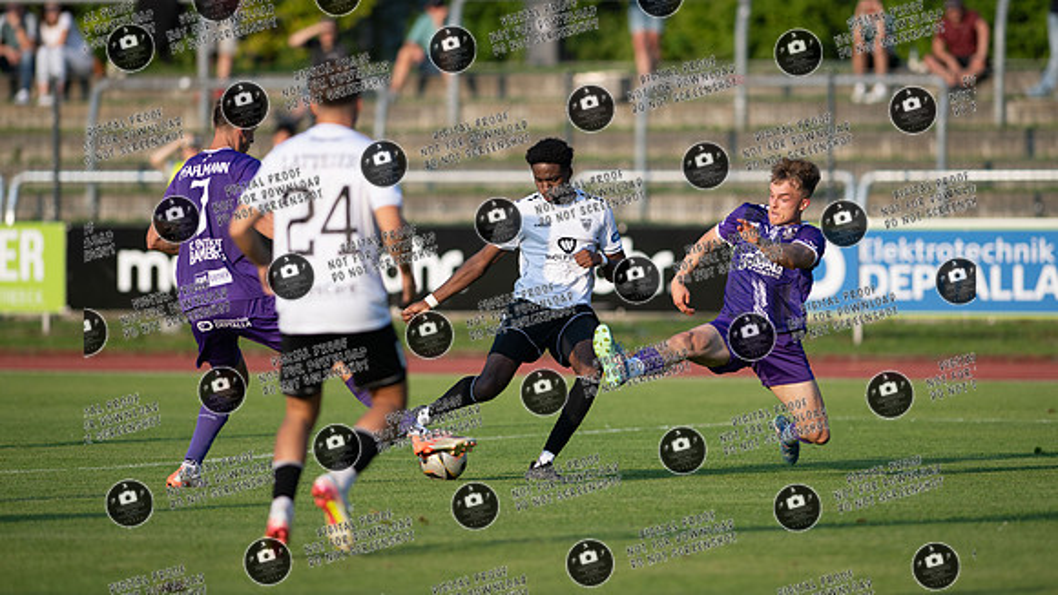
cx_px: 560
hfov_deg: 6.1
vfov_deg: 3.4
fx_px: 9947
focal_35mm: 355
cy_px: 258
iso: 180
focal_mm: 300
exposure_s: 1/1600
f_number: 3.2
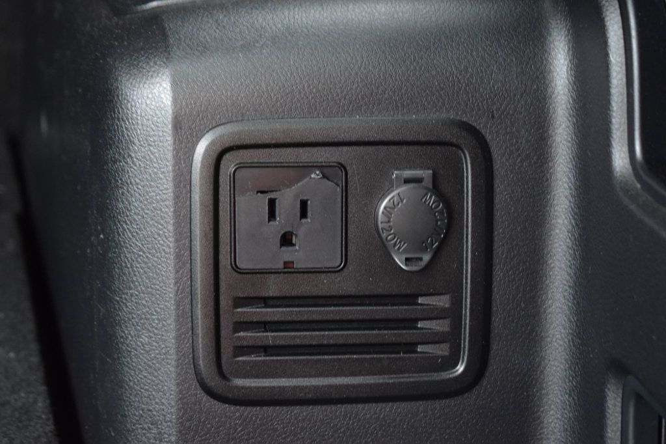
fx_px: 1526
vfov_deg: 16.5
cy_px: 222
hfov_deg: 24.6
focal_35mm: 82
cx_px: 333
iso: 1600
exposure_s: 1/10
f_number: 5.6
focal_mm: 55
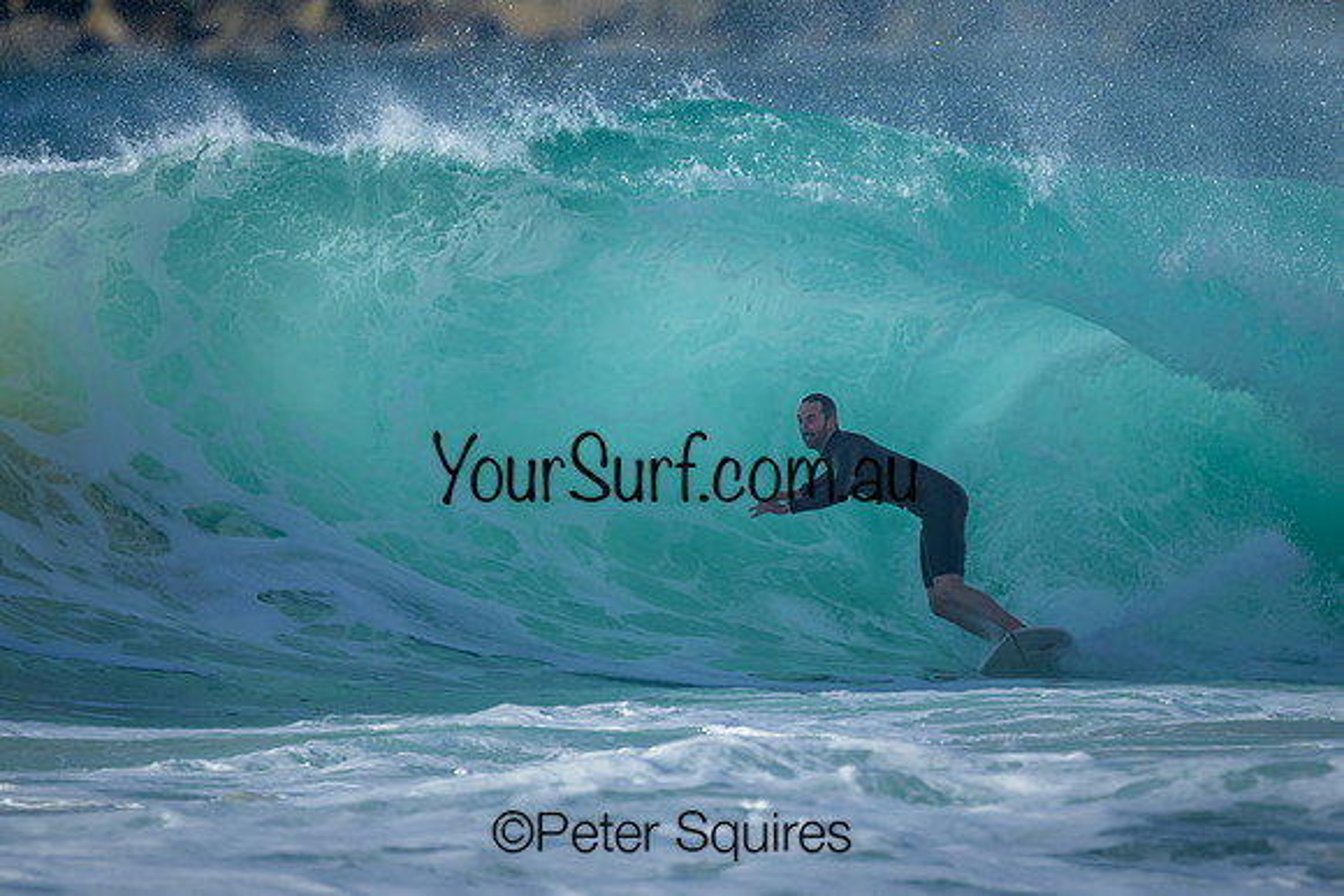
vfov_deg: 1.3
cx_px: 632
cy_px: 427
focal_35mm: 1031
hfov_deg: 2.0
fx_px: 38485
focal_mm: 800
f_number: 6.3
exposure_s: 1/4000
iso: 640
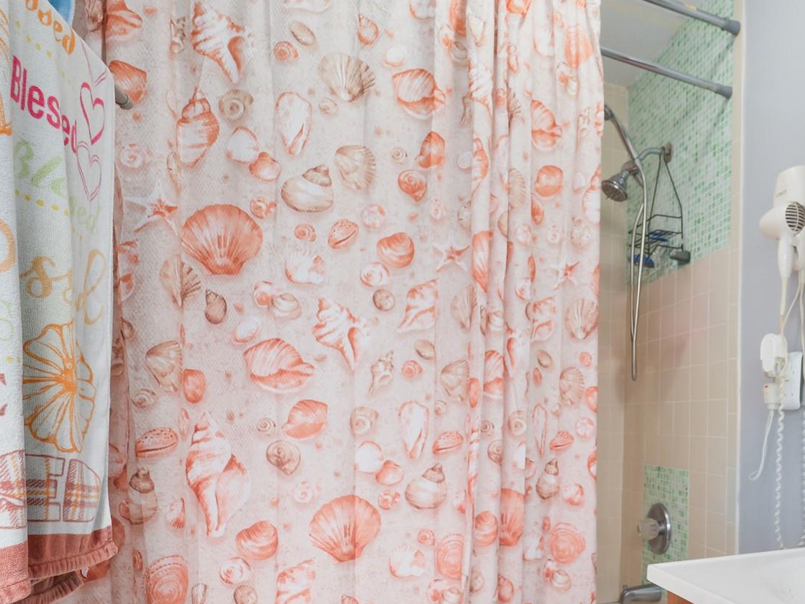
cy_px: 407
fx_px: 605
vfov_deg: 52.0
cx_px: 674
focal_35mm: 26
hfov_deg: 60.3
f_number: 3.5
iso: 800
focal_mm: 7
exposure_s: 1/60
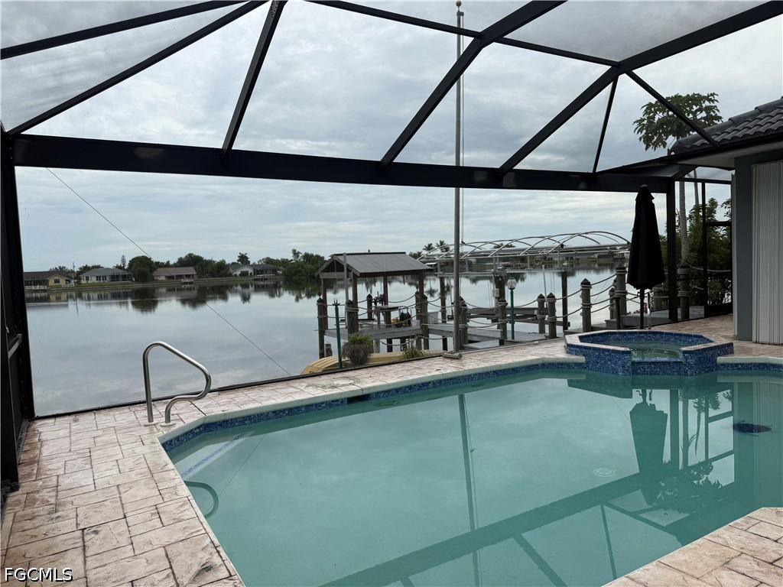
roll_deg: +2.5
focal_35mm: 24
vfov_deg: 56.8
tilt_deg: -2.8
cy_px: 294
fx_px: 543
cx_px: 392
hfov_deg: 71.6
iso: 80
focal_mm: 6.76
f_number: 1.78
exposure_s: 1/2611
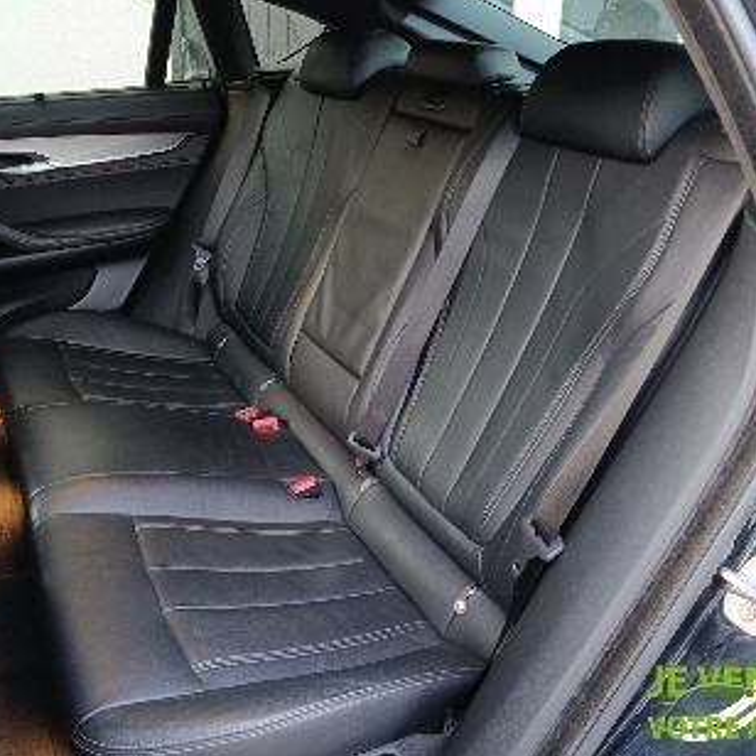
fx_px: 766
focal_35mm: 31
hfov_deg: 52.4
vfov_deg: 52.5
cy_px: 376
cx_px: 326
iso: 1142
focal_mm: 5.24
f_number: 1.7
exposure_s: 1/33.3
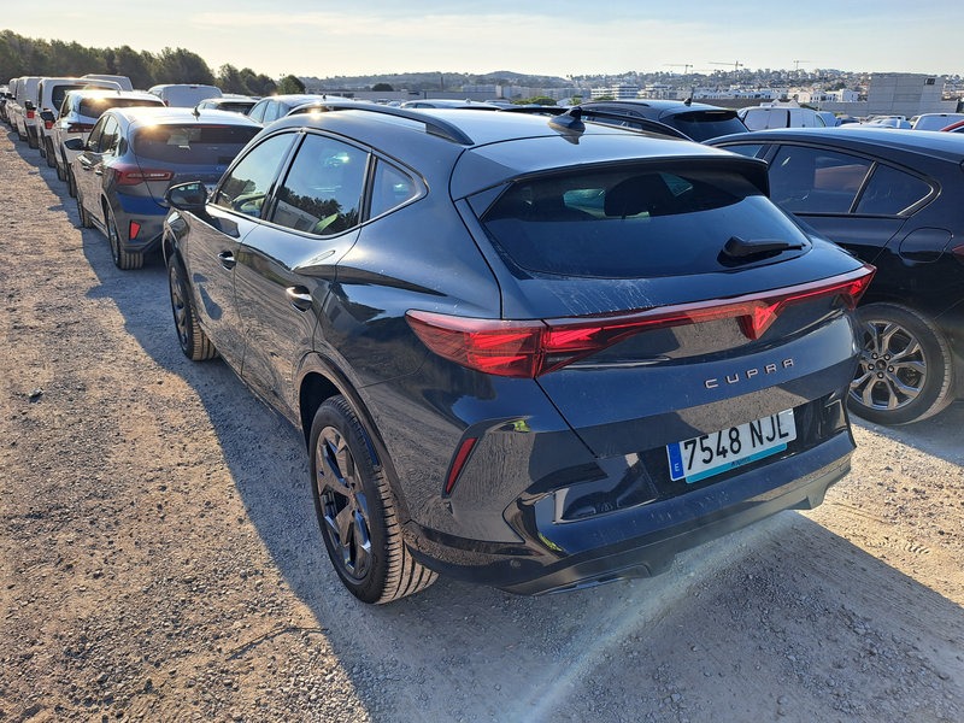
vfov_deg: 56.8
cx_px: 482
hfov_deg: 71.6
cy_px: 362
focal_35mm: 24
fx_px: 668
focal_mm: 5.23
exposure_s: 1/617
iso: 50
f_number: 1.8
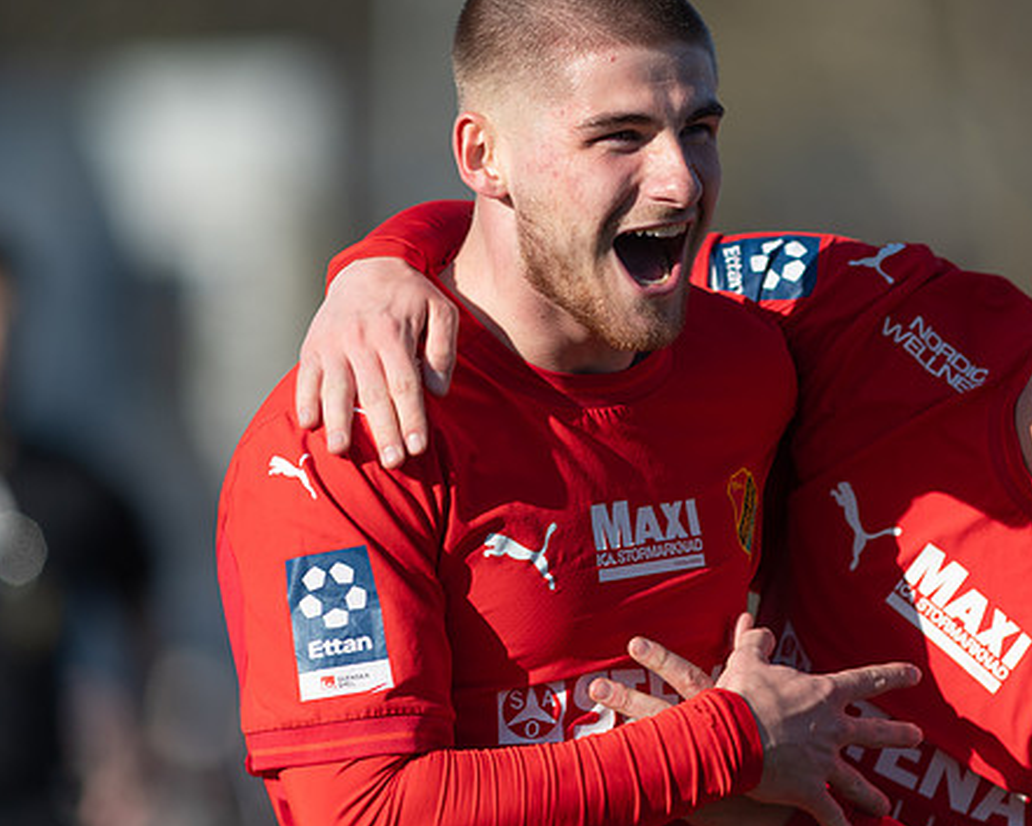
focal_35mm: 555
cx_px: 672
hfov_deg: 3.5
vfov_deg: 2.8
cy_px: 392
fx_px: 16955
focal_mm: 300
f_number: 3.2
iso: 100
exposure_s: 1/2000
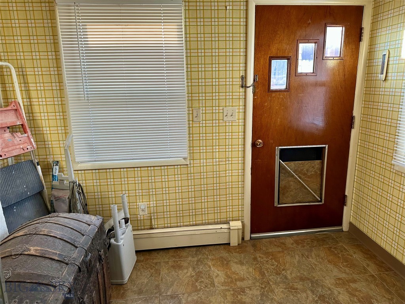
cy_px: 152
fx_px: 281
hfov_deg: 71.6
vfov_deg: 56.8
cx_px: 202
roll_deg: +0.7
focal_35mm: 24
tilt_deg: -12.7
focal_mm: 6.86
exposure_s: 1/120
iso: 250
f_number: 1.78
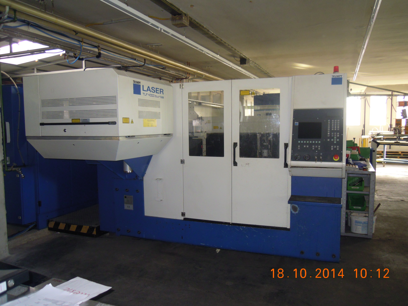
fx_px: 330
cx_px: 204
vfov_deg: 49.7
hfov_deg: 63.4
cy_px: 153
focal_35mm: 28
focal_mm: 5
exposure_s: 1/25
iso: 200
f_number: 2.7
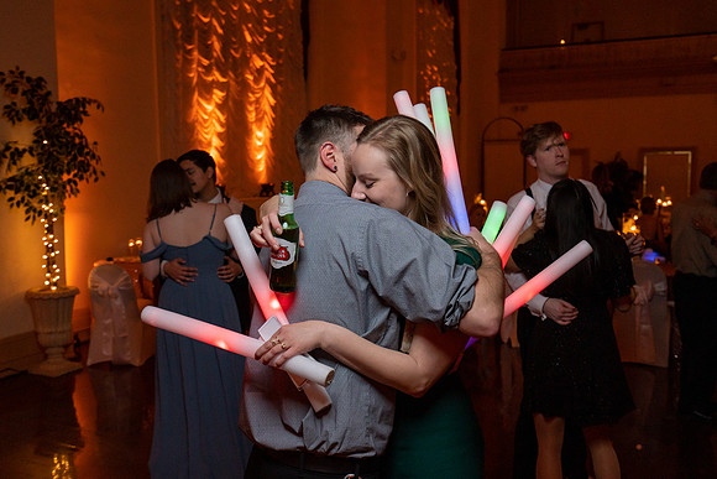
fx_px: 700
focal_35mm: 35
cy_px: 240
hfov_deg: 54.2
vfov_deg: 37.7
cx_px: 358
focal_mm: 35
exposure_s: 1/200
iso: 2000
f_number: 4
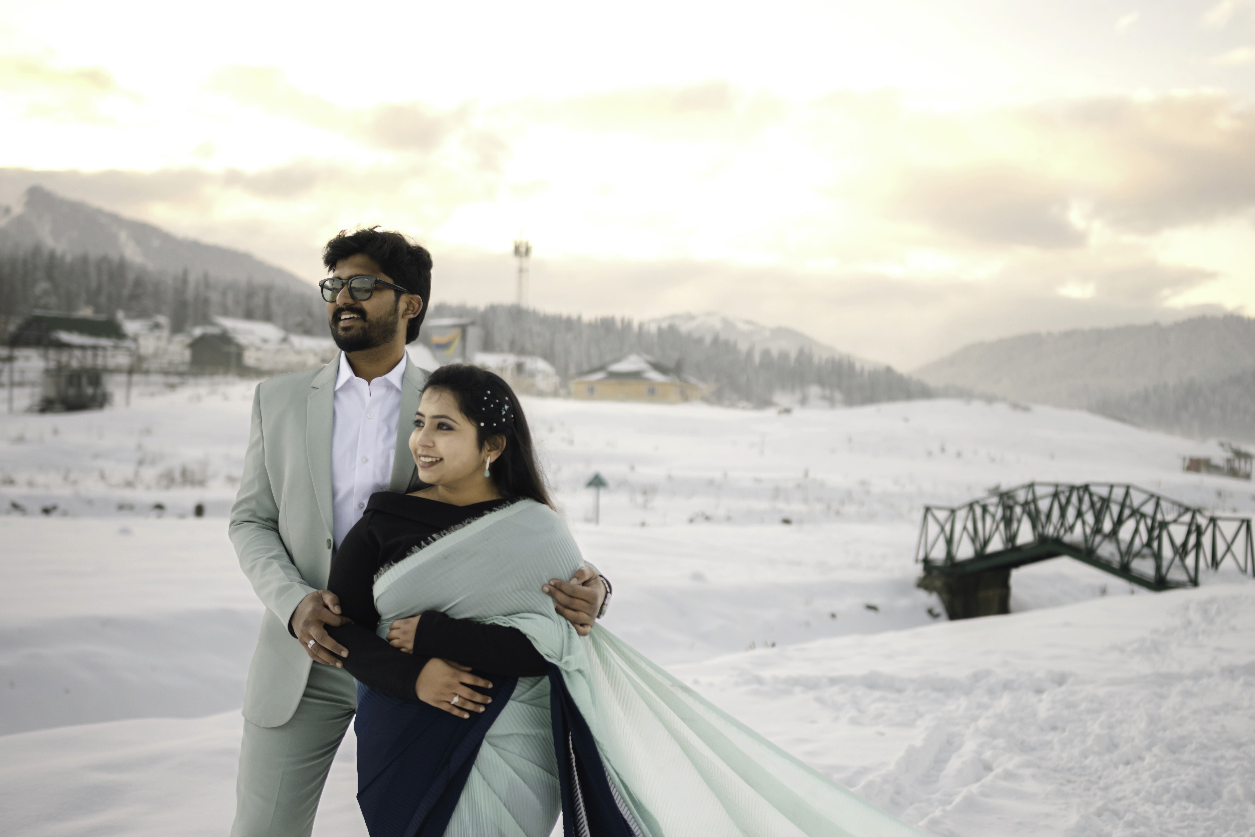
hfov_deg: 44.4
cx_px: 691
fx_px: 1534
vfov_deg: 30.5
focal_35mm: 44
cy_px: 470
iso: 64
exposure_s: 1/500
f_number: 1.8
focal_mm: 35
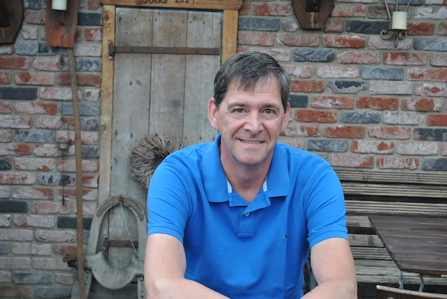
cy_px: 150
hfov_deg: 36.8
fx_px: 671
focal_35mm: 54
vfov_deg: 25.1
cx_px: 224
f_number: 5.6
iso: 110
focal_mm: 36
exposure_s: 1/125
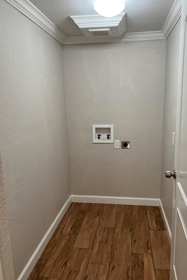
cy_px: 142
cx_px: 104
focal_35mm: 28
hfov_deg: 46.3
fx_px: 218
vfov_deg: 65.5
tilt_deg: -9.9
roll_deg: +2.4
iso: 125
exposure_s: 1/120
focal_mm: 5.7
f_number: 1.5
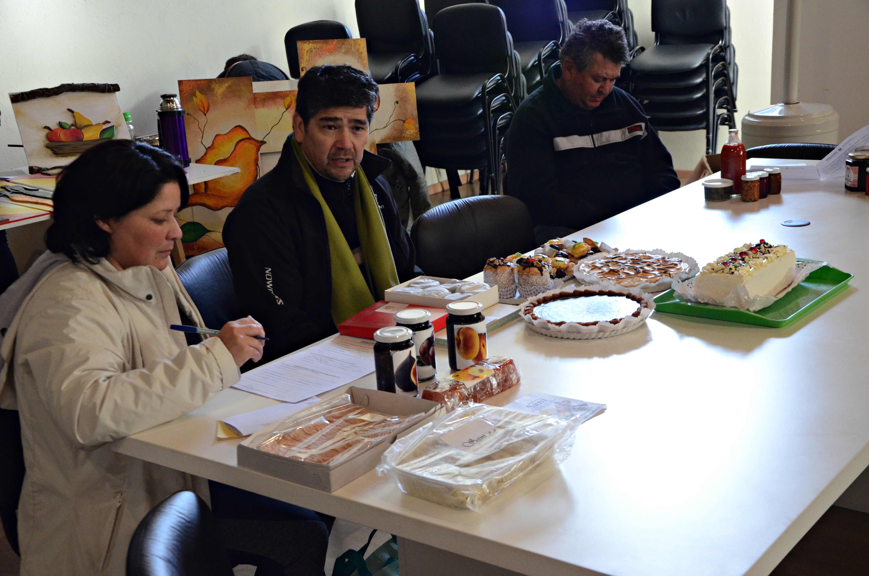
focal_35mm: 51
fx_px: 1229
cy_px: 288
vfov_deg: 26.4
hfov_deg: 39.0
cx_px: 434
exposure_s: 1/60
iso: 2000
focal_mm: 34
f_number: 4.2
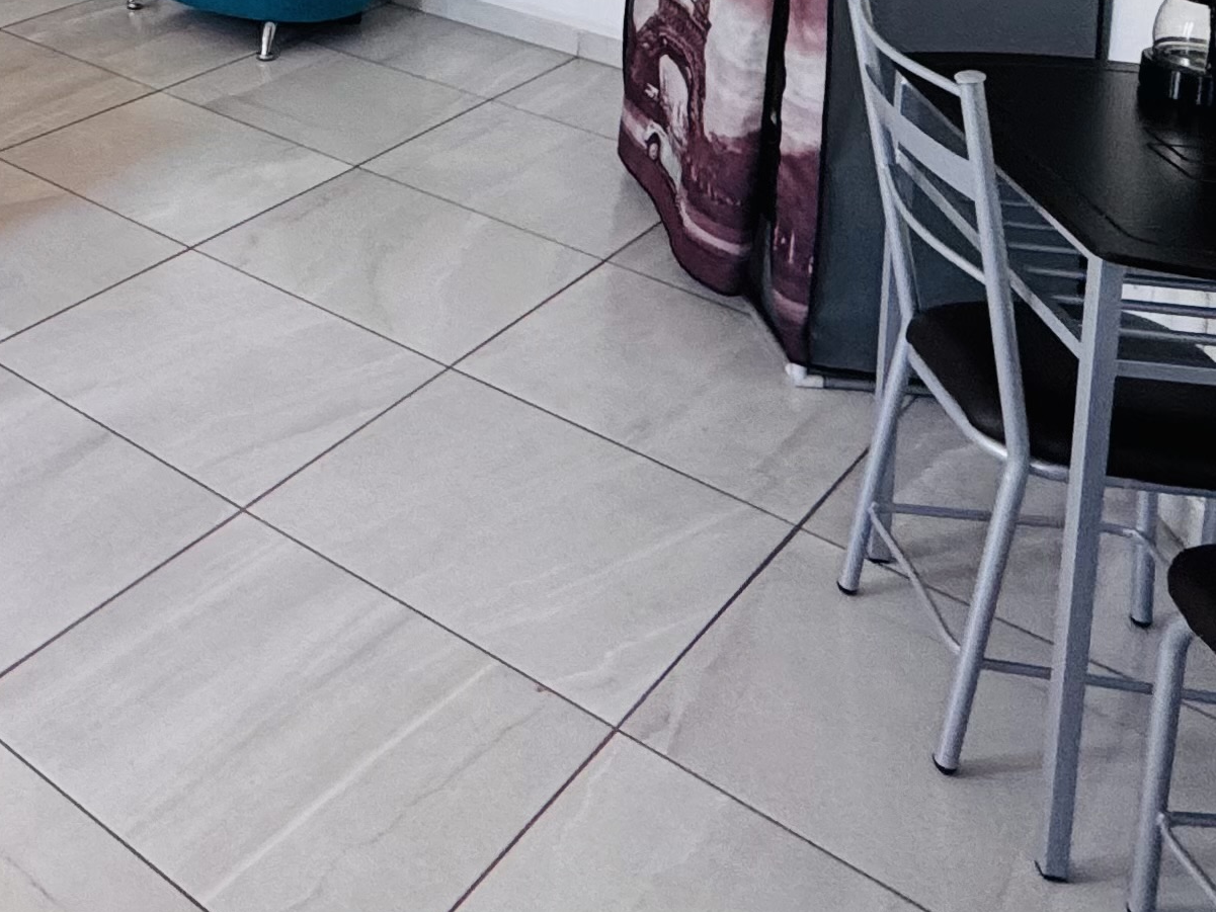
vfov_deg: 25.5
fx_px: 1651
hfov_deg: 36.0
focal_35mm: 47
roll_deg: -0.5
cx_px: -27
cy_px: -346
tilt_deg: -5.8
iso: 200
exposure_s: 1/99
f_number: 2.2
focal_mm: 2.22
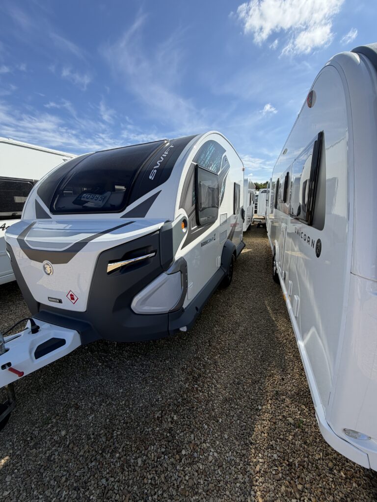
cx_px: 188
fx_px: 203
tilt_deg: -13.7
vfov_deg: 102.1
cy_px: 251
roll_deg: +1.5
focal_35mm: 14
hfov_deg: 85.7
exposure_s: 1/770
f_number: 2.2
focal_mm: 2.22
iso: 25
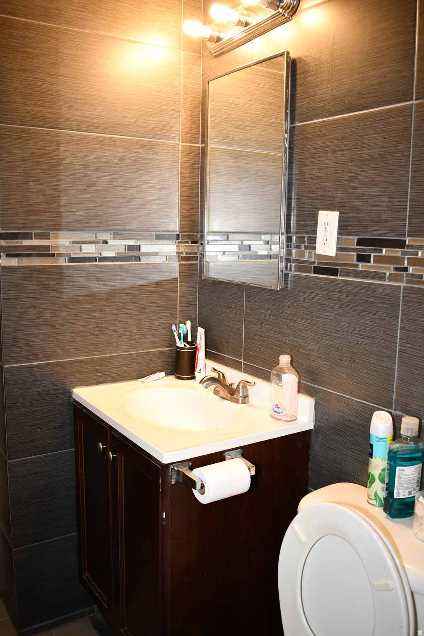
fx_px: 548
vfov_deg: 60.3
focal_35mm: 31
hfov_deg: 42.3
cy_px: 318
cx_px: 212
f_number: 4
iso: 720
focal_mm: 21
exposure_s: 1/60
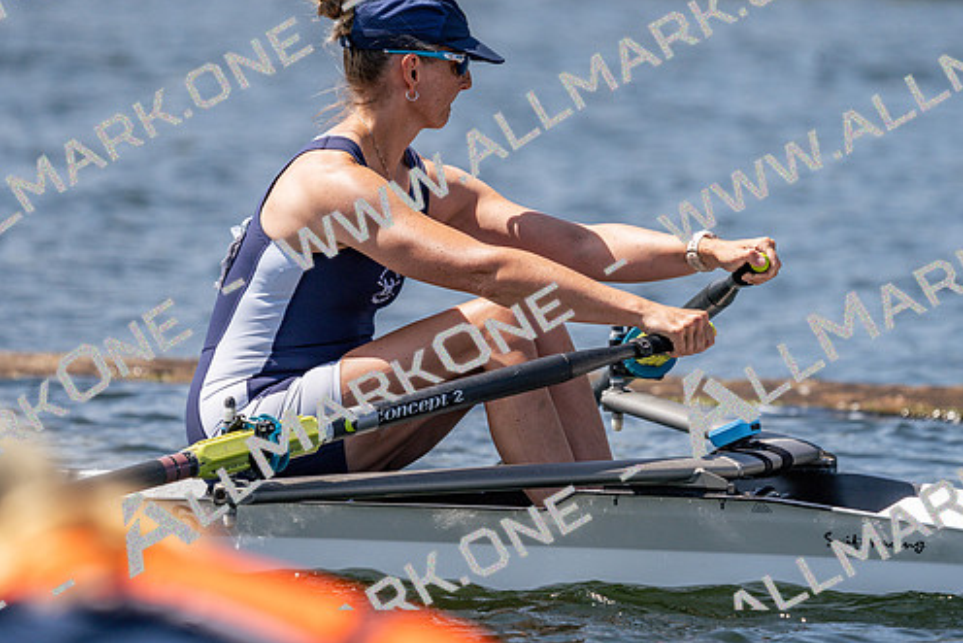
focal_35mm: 476
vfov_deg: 2.9
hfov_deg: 4.3
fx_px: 12736
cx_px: 516
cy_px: 277
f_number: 6.3
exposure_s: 1/2000
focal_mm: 407
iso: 320
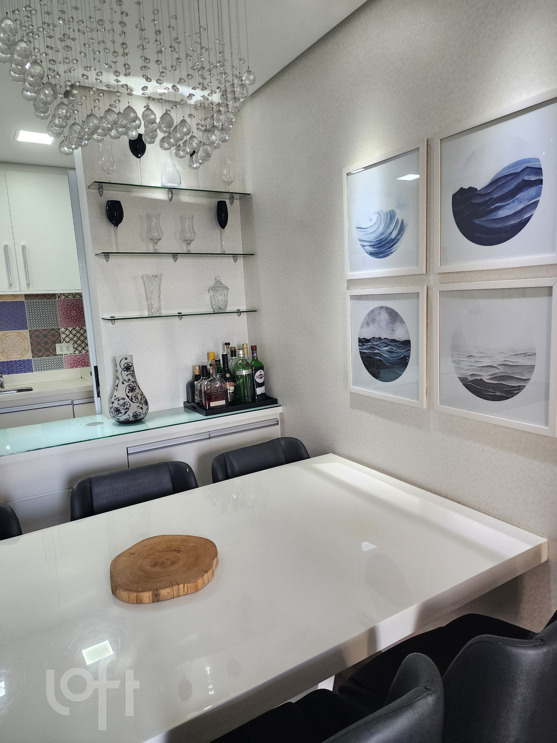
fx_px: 493
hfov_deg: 58.9
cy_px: 372
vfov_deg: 73.9
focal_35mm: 23
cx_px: 278
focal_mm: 6.4
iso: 200
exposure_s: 1/120
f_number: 1.8
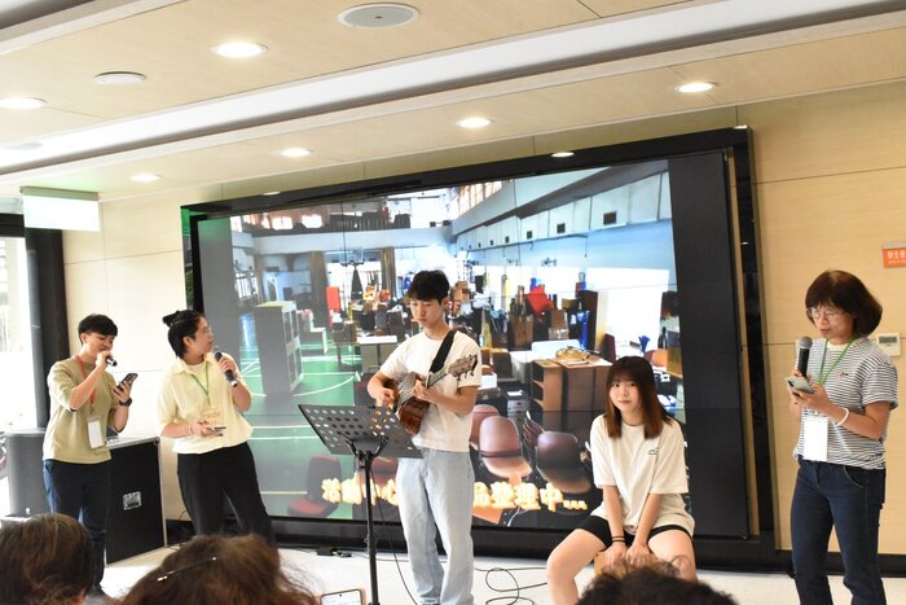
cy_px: 302
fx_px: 944
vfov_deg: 35.5
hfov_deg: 51.3
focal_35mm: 38
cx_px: 453
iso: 6400
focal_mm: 25
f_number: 8
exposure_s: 1/250
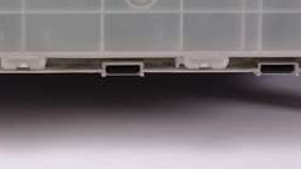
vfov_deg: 7.6
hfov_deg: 13.6
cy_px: -83
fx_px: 1245
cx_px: 14
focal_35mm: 156
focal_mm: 17.6
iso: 125
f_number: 3.2
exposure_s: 1/60
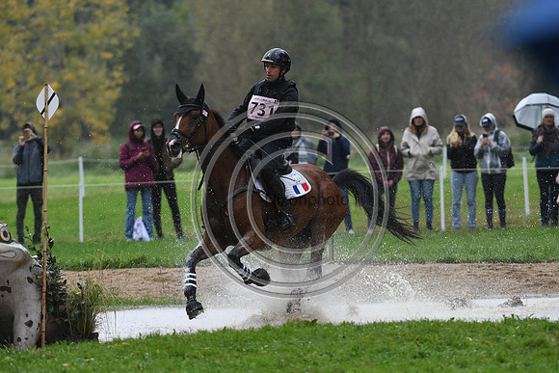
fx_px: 5591
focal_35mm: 360
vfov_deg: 3.8
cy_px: 186
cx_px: 280
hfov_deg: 5.7
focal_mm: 240
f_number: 4.5
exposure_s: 1/1250
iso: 800
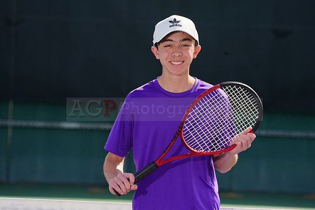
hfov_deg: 6.9
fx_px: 2625
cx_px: 158
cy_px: 105
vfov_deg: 4.6
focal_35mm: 300
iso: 100
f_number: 9
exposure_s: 1/200
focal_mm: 300
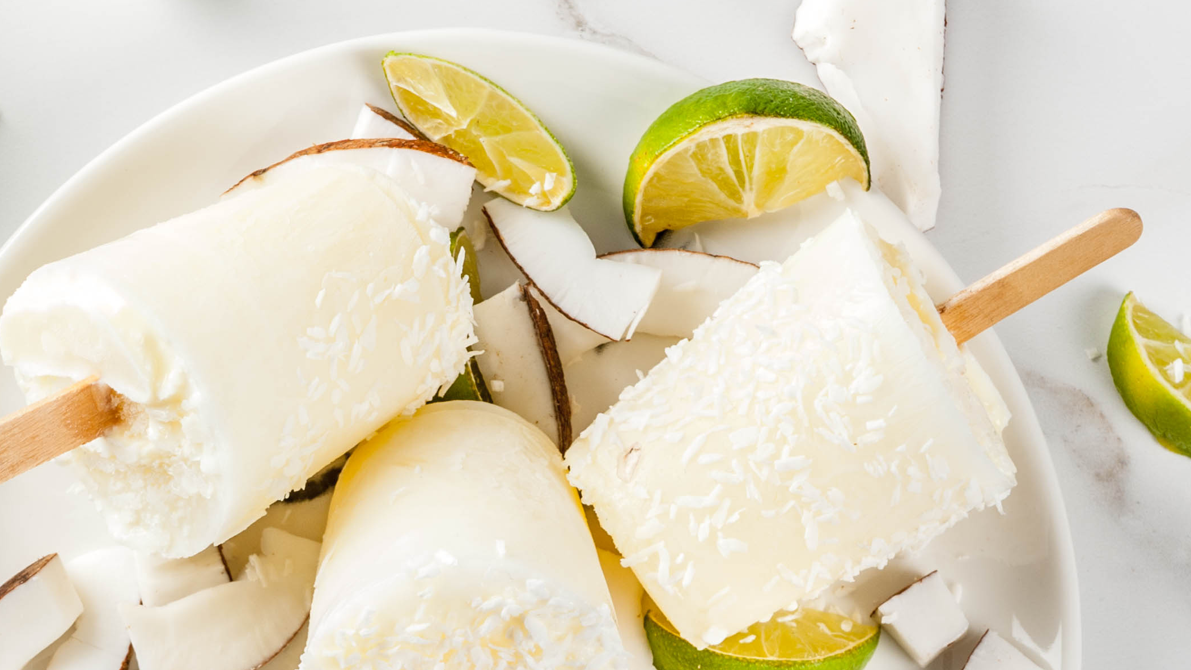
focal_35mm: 174
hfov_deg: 12.3
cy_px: 677
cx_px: 265
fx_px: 5495
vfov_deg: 7.0
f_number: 11
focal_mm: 60
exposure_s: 1/60
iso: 100
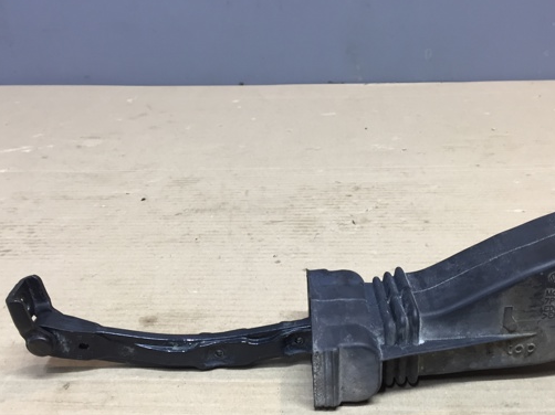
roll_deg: -0.5
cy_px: 234
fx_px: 593
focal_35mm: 37
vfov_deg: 38.6
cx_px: 312
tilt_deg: -26.6
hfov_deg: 50.0
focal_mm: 4.15
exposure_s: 1/33
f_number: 2.2
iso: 80
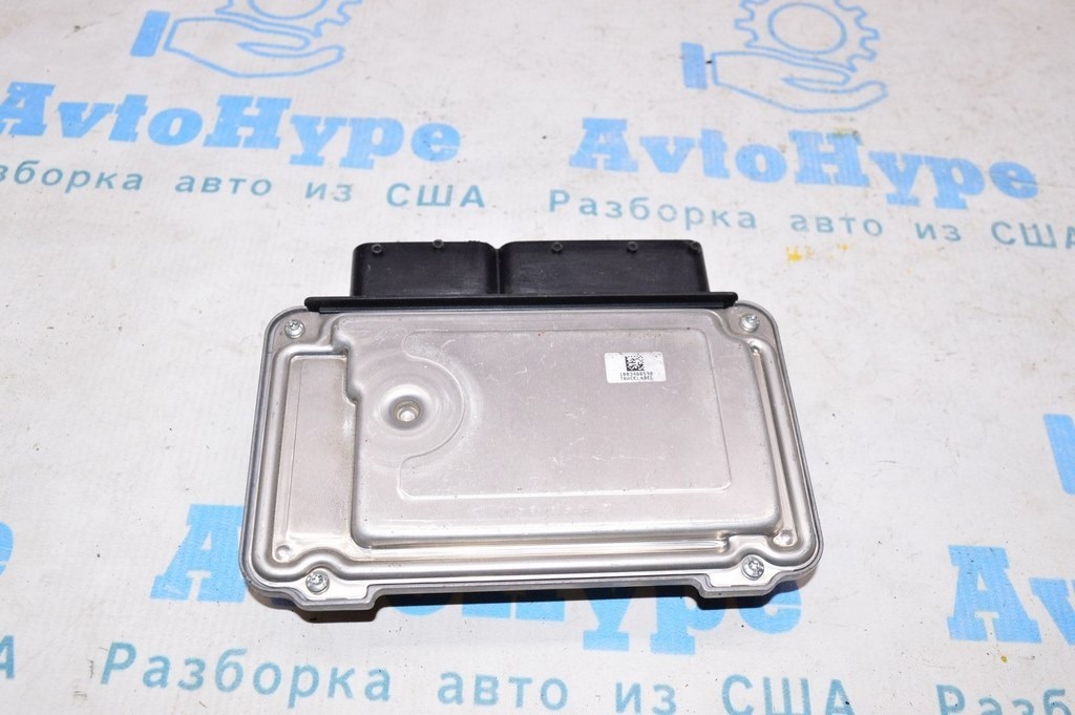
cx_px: 538
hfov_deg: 55.1
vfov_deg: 38.3
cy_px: 358
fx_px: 1029
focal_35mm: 34
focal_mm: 23
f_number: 8
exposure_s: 1/160
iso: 1600
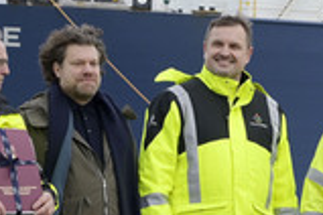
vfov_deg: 5.4
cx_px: 302
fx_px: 2288
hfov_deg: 8.0
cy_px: 34
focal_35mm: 255
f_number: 13
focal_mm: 90
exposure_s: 1/400
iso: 1600
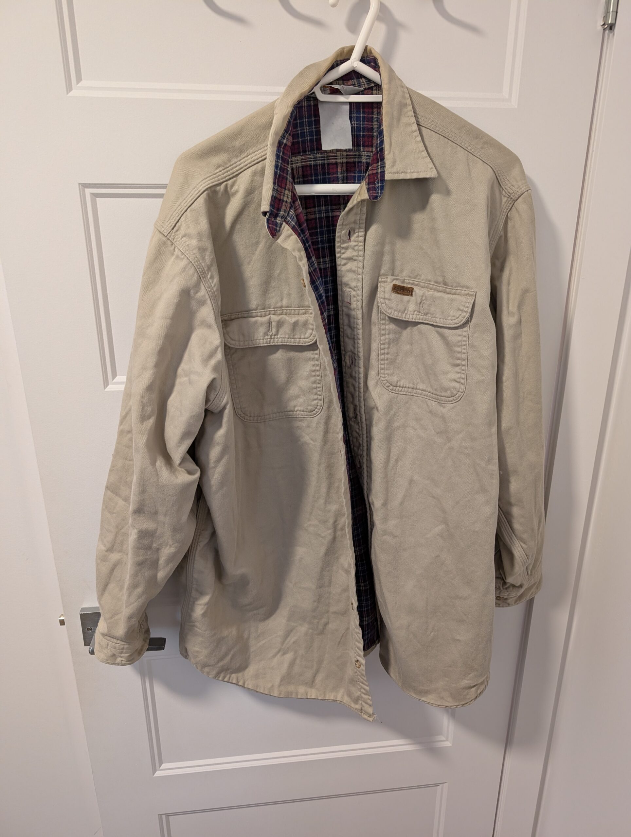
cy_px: 418
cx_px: 316
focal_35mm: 24
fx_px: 582
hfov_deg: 56.9
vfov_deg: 71.5
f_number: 1.68
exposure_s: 1/40
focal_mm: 6.9
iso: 327
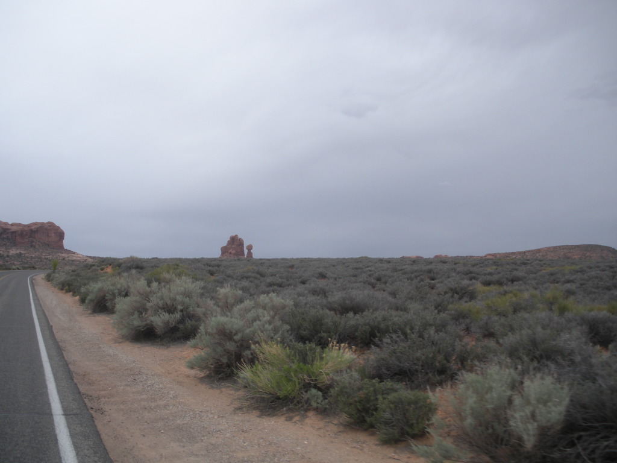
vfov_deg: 39.7
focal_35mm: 36
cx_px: 308
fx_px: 642
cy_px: 232
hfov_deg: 51.4
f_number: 3.5
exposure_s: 1/744
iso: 64
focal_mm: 6.3
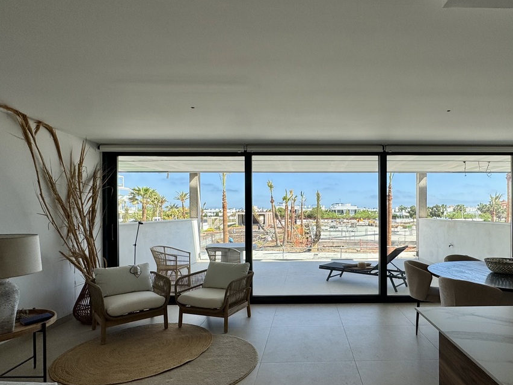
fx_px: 311
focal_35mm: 21
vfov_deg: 63.3
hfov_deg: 77.9
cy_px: 214
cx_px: 313
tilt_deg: -0.1
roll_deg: +0.5
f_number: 2.2
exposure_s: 1/1006
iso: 50
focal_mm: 2.22
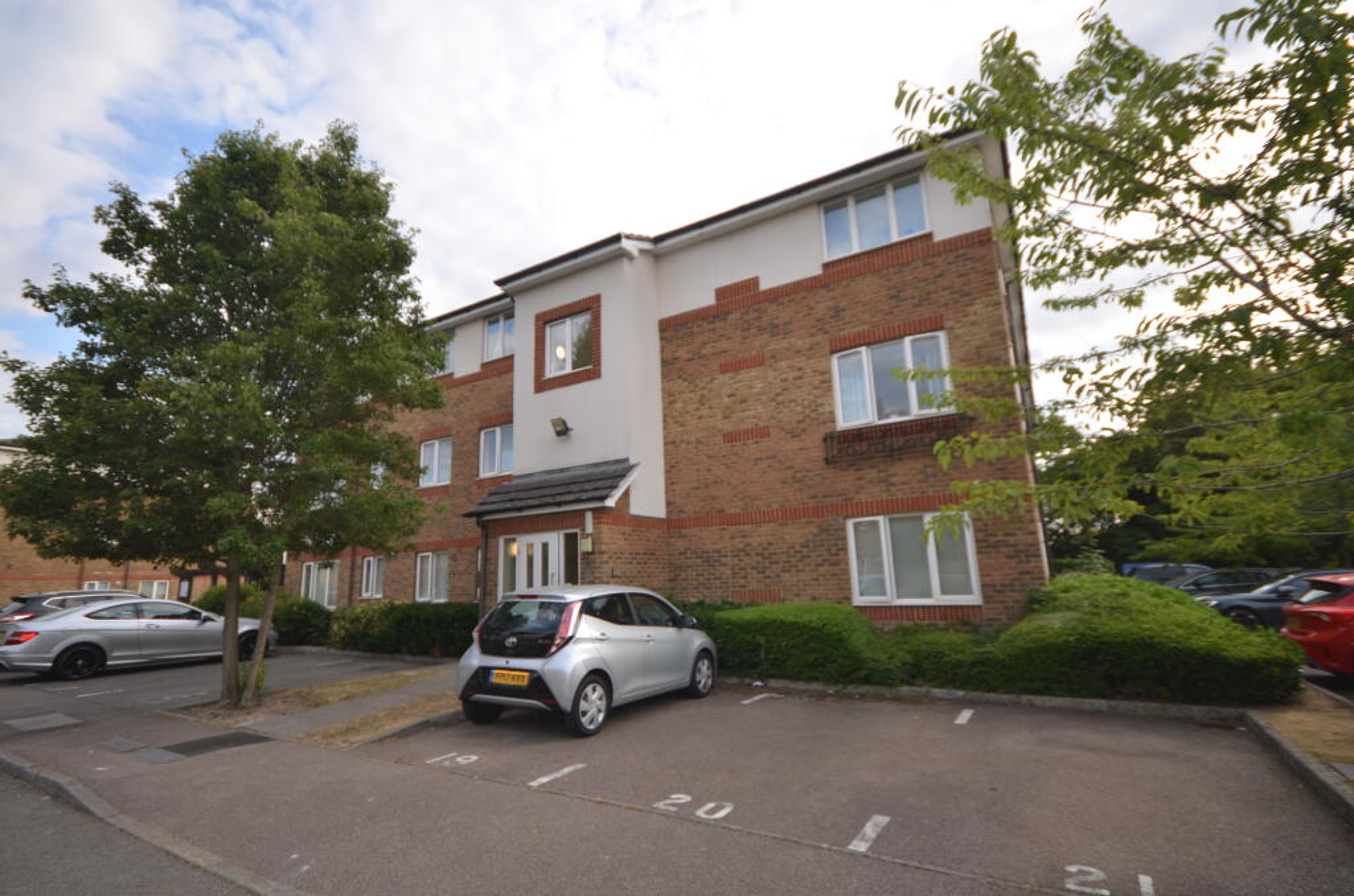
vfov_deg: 71.8
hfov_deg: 95.1
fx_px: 619
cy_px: 448
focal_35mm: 16
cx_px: 677
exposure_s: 1/250
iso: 100
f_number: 4.2
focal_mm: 11
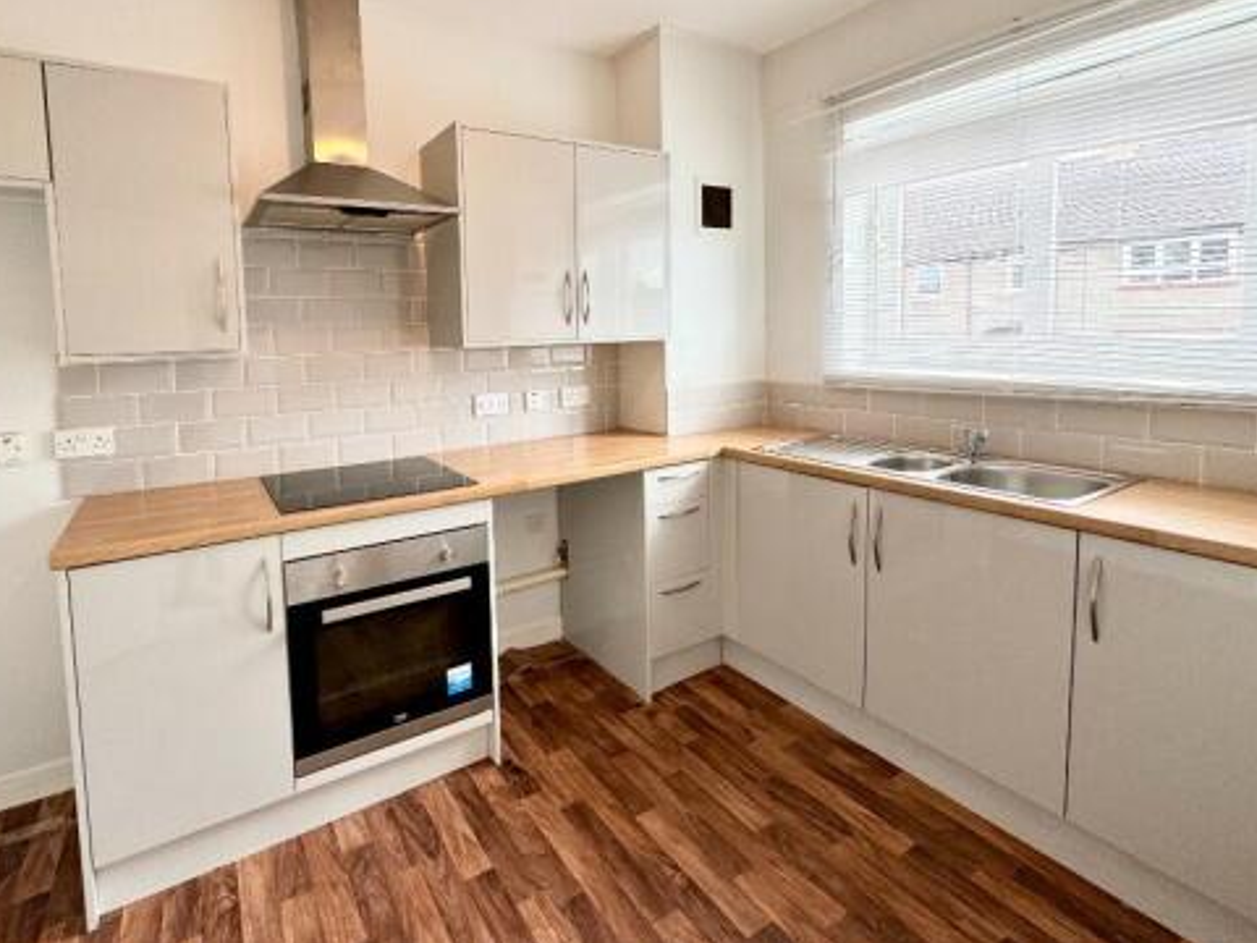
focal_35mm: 17
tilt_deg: -5.1
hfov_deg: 90.2
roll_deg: +1.9
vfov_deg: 73.9
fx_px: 617
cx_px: 520
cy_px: 379
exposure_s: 1/99
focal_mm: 2.22
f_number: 2.2
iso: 125
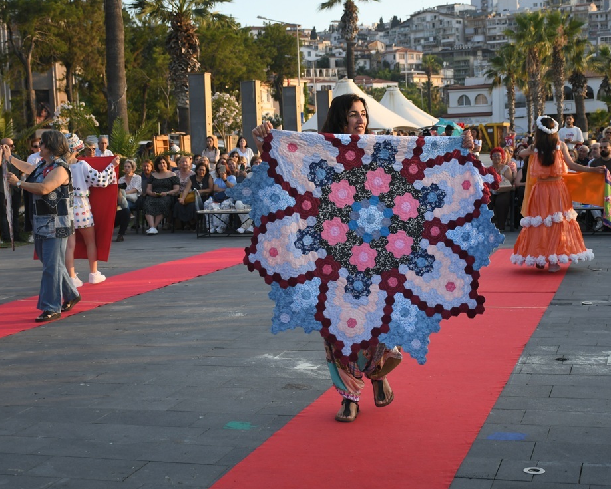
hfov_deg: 32.5
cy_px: 245
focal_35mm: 58
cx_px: 332
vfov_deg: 26.2
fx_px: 1049
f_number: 4.2
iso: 125
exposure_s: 1/250
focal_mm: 34
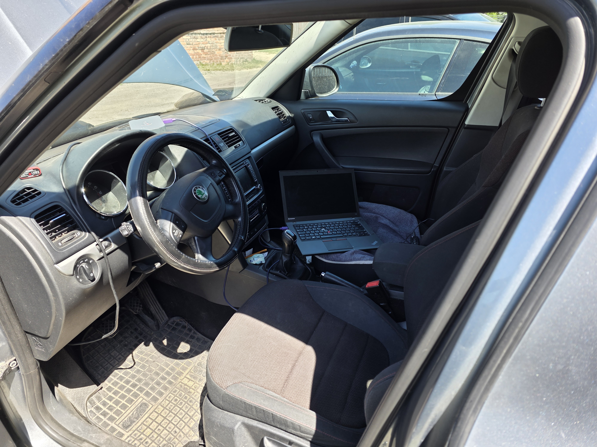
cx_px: 298
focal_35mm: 23
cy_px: 224
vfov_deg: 58.9
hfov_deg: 73.9
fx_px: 397
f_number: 1.7
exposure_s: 1/100
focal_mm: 6.3
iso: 12
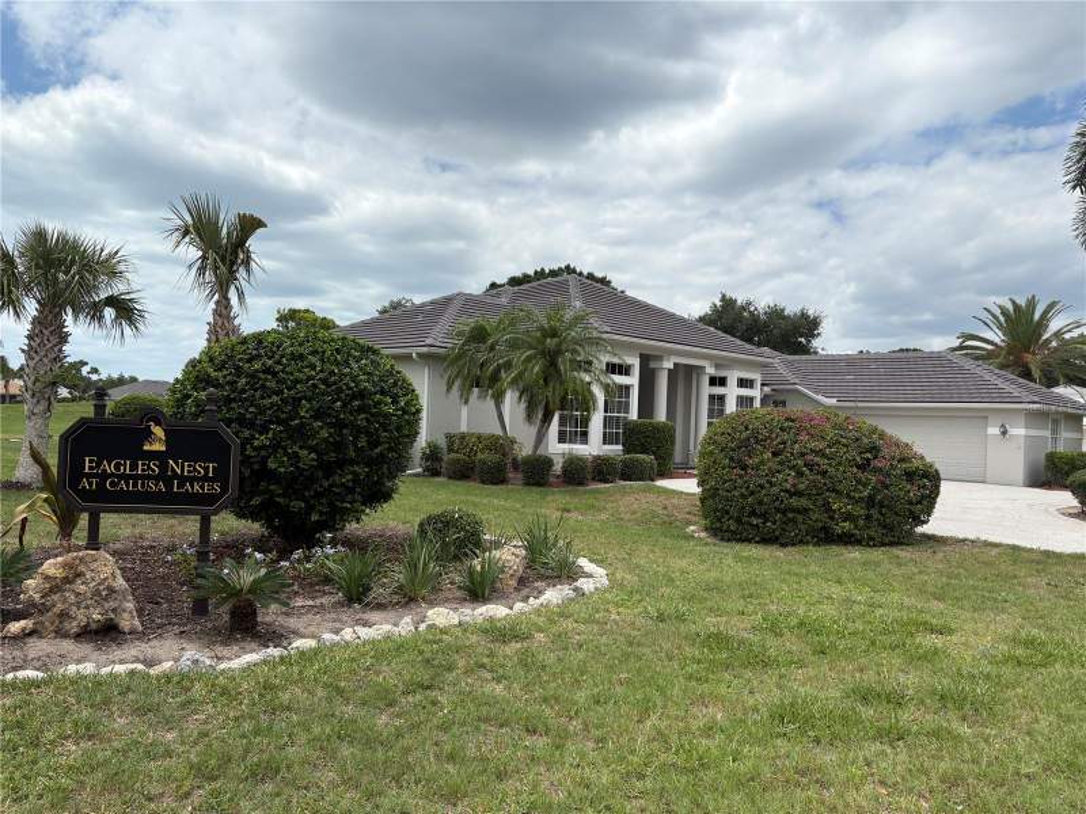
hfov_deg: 67.3
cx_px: 543
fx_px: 816
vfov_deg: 53.1
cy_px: 407
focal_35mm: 26
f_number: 1.6
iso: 50
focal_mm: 5.96
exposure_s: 1/4950
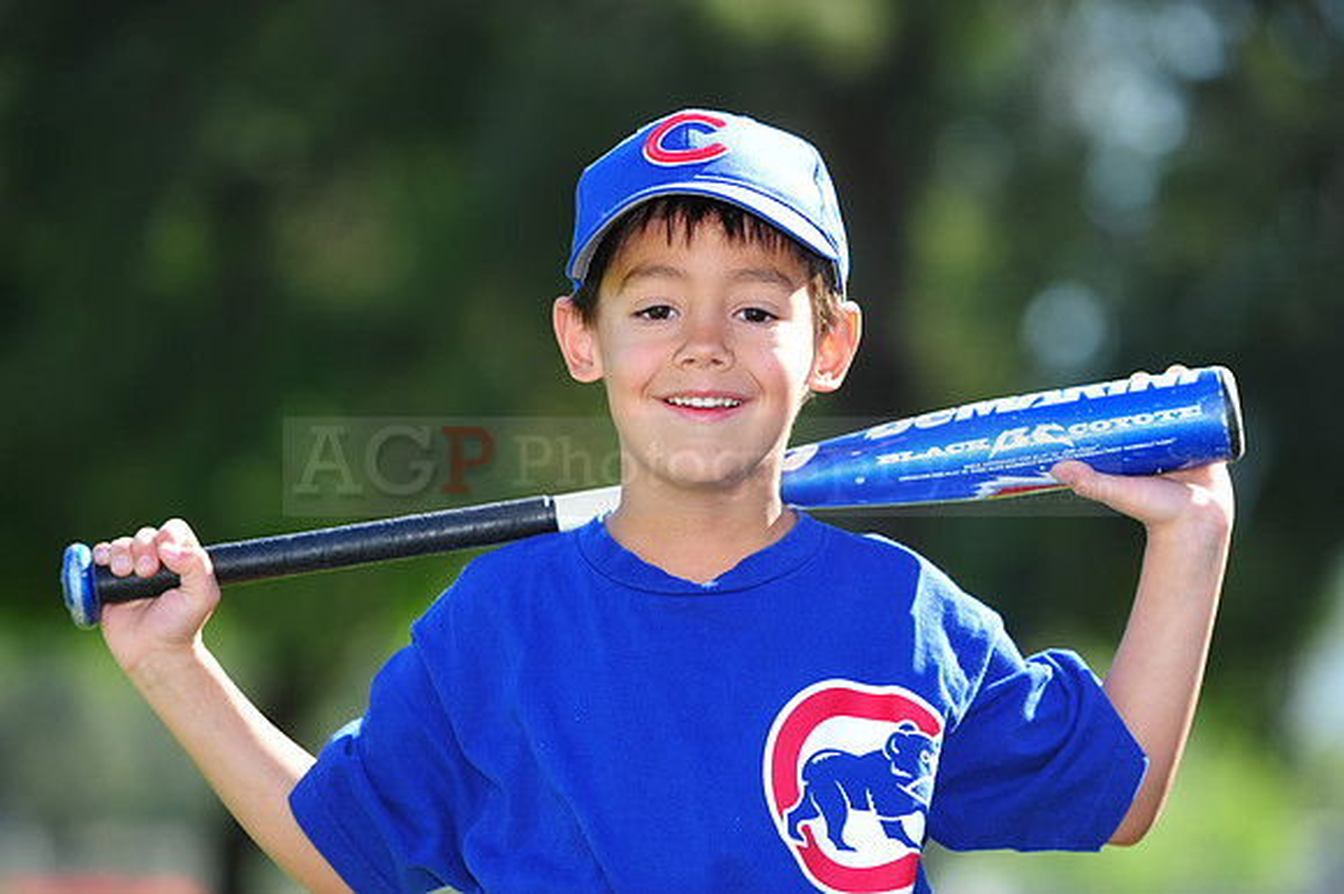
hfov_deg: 11.8
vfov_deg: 7.8
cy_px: 447
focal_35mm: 175
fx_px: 6529
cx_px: 672
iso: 200
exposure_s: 1/400
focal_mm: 175
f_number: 4.5
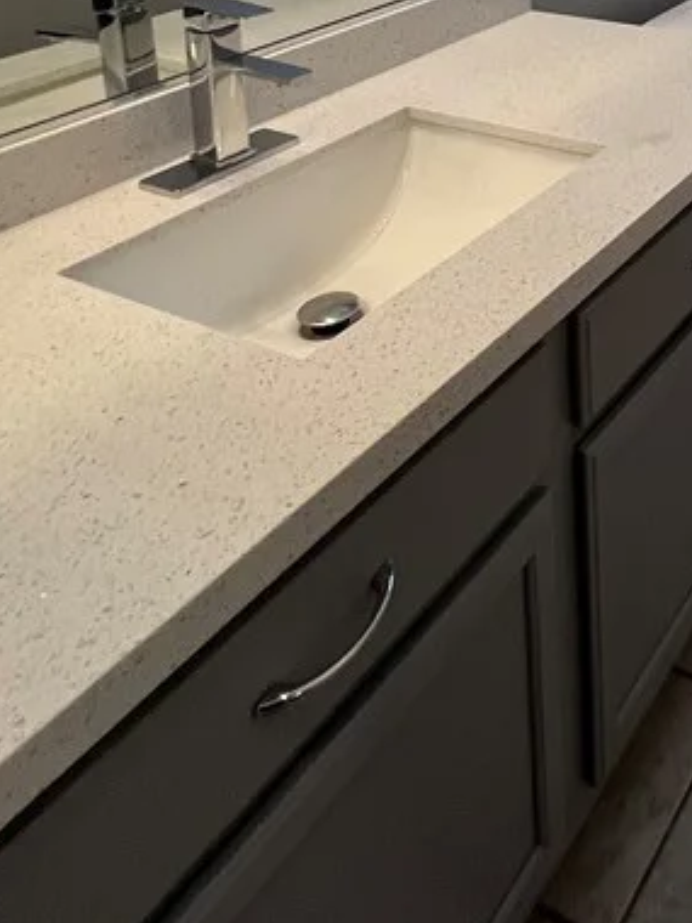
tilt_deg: -7.7
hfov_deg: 34.9
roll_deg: -0.1
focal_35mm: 35
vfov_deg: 41.0
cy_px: -117
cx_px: 762
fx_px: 933
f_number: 1.8
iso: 200
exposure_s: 1/120
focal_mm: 1.57
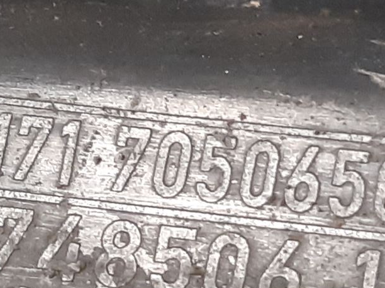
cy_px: 246
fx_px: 968
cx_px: 157
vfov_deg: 16.8
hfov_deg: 22.5
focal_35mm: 87
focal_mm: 3.93
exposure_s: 1/33
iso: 250
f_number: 1.7
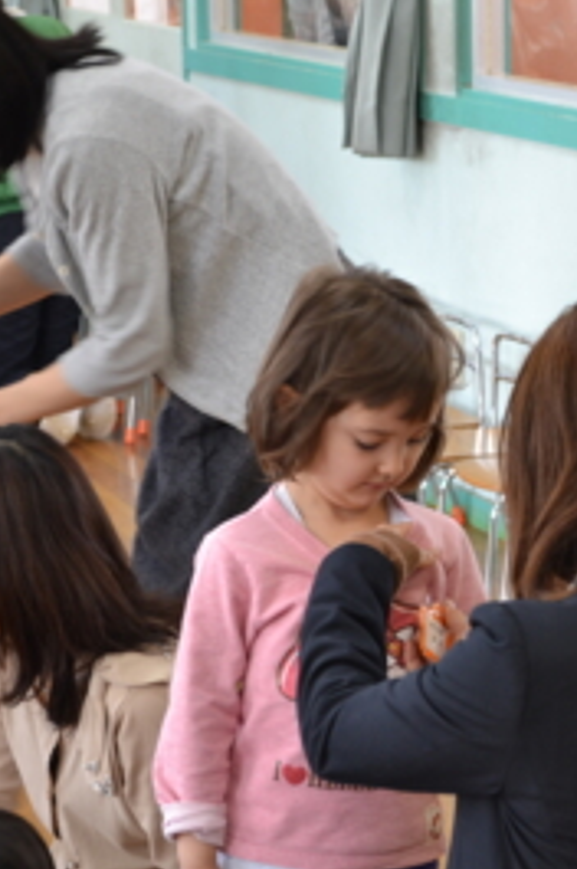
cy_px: 434
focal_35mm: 125
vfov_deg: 16.4
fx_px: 3007
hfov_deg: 10.9
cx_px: 420
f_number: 5.6
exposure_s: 1/15
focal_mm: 55
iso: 500
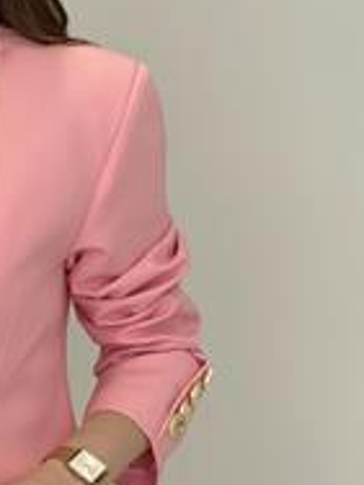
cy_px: 303
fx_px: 1907
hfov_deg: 10.7
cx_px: -98
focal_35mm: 136
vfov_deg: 14.5
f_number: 1.78
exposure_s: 1/535
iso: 80
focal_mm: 6.86
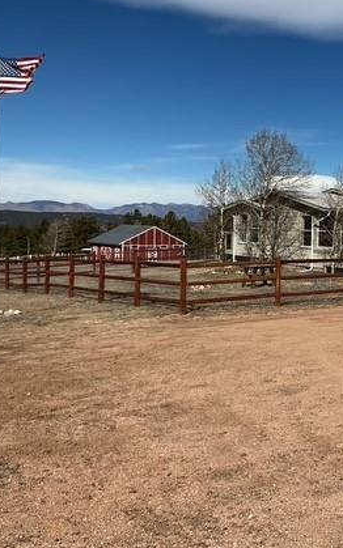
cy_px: 246
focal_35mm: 47
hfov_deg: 25.0
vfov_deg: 42.6
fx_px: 703
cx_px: 402
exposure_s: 1/4065
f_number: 1.8
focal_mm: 3
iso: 25
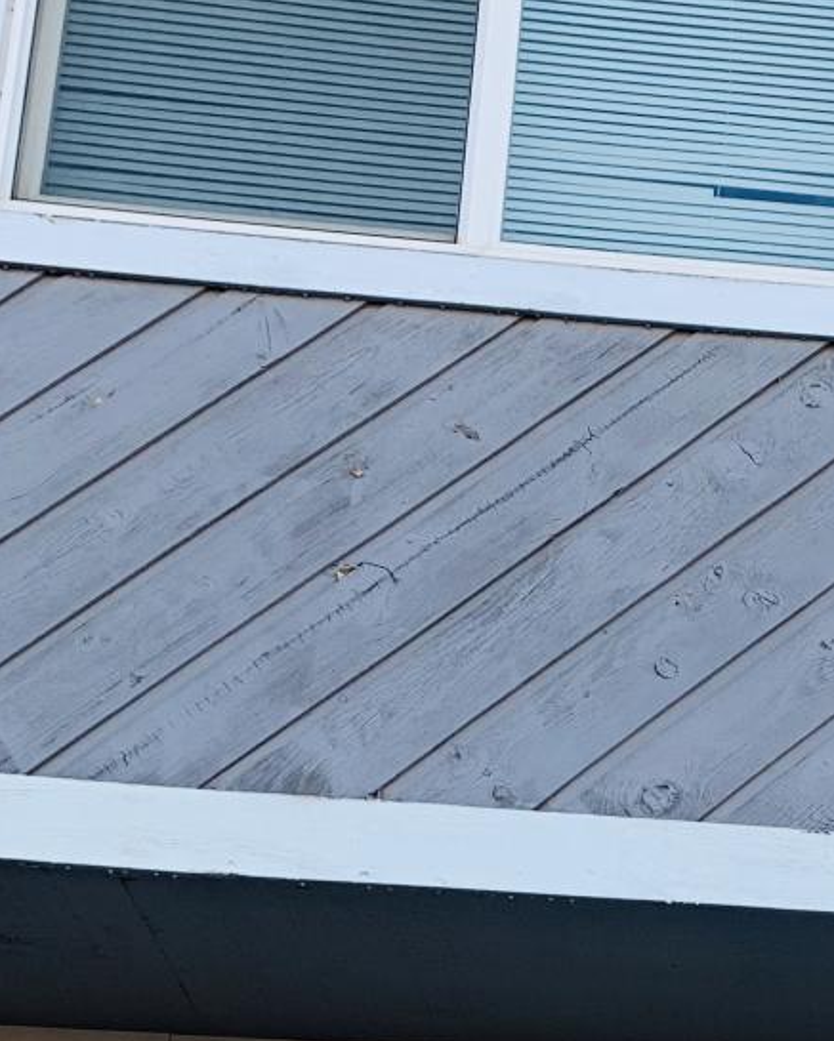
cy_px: 1308
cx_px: 1305
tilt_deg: +16.9
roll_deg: -0.1
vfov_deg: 19.2
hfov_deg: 15.1
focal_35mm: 93
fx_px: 2869
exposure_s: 1/302
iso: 25
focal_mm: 4.25
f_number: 1.8
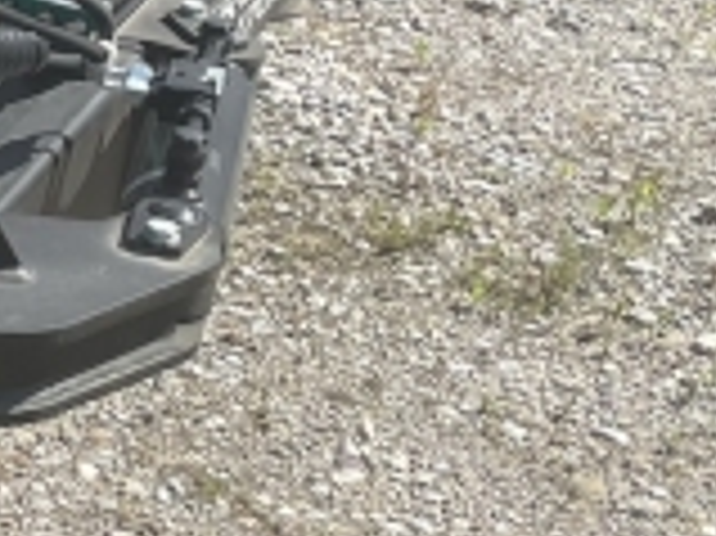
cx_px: -869
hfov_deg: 12.6
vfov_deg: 11.3
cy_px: 113
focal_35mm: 131
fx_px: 2708
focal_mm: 4.2
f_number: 1.6
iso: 32
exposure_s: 1/2304
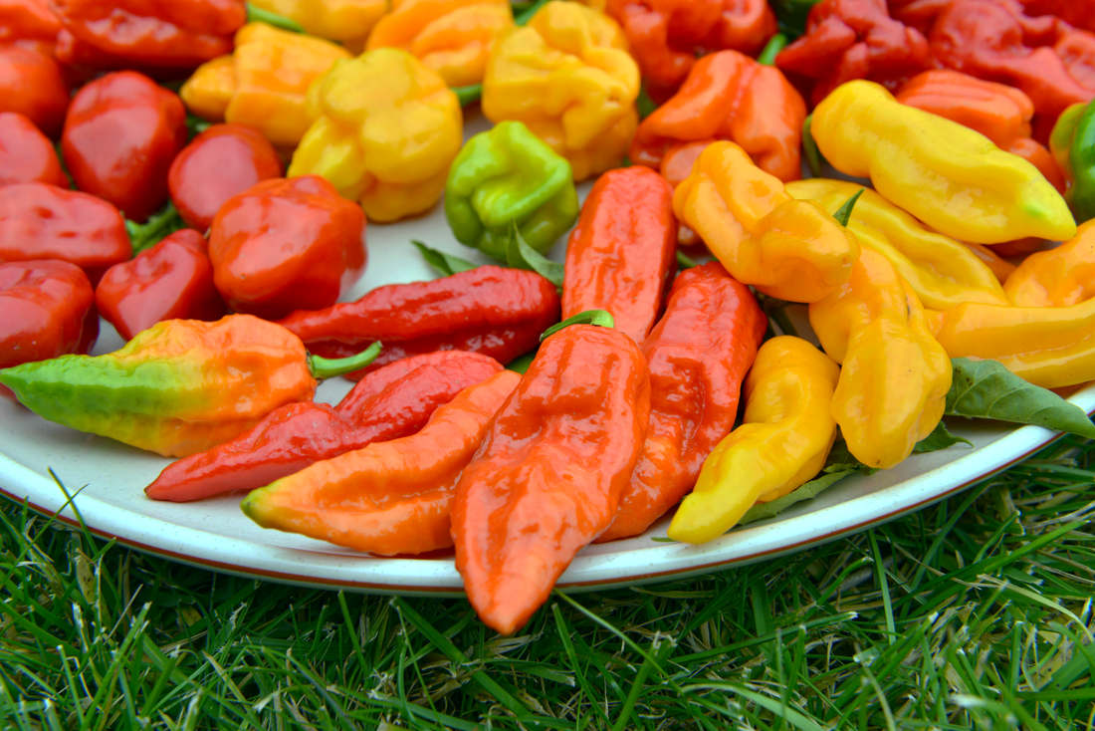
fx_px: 1582
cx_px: 548
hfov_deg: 38.2
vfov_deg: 26.0
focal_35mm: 52
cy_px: 366
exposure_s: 1/60
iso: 100
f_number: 10
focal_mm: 52
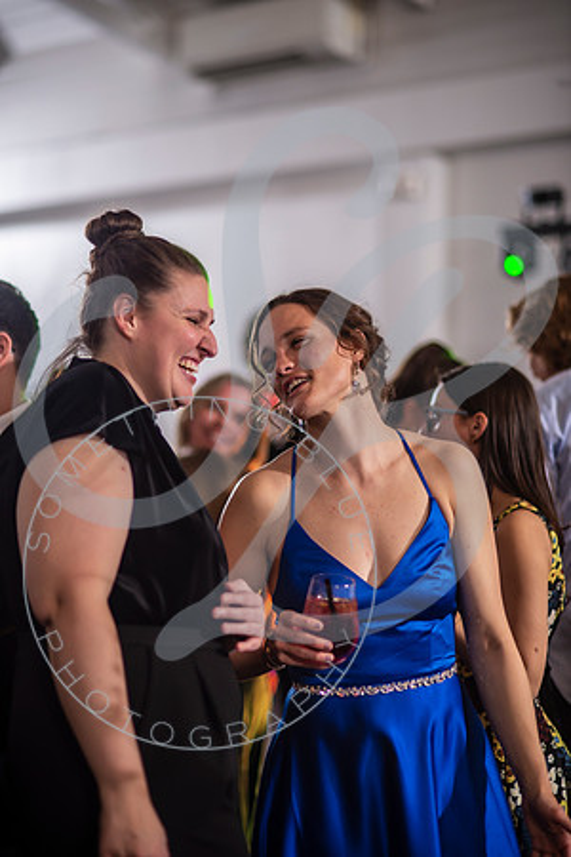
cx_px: 286
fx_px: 2022
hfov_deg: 16.1
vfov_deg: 23.9
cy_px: 428
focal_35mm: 85
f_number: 1.8
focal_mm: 85
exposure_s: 1/200
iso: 400
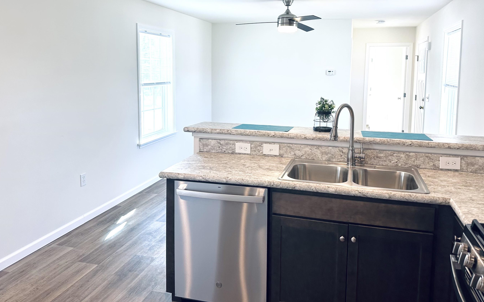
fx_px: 383
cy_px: 106
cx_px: 242
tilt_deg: -5.7
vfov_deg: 42.7
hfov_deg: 64.6
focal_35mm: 29
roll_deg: -0.7
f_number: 1.78
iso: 100
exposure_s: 1/120
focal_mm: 6.86
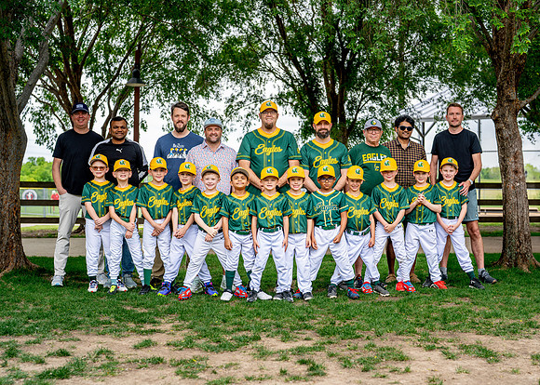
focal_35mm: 57
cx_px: 286
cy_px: 200
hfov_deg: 34.2
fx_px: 877
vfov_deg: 24.8
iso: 125
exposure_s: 1/640
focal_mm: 50
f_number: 2.8
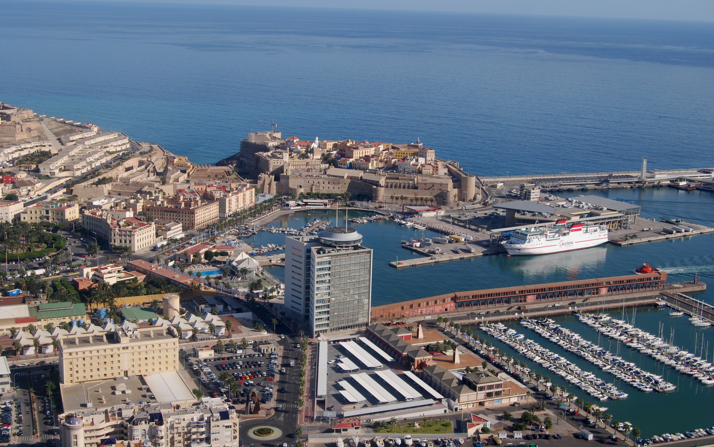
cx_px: 350
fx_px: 973
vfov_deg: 25.8
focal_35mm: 50
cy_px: 227
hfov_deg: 40.3
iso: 100
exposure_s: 1/250
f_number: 8
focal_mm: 32
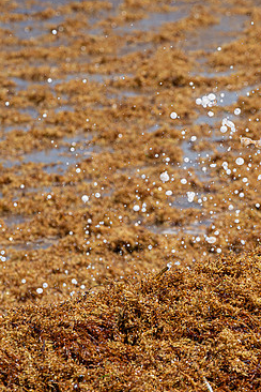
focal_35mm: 336
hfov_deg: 4.1
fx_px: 3654
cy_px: 202
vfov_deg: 6.1
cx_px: 224
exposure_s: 1/1250
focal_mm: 212
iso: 640
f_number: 10
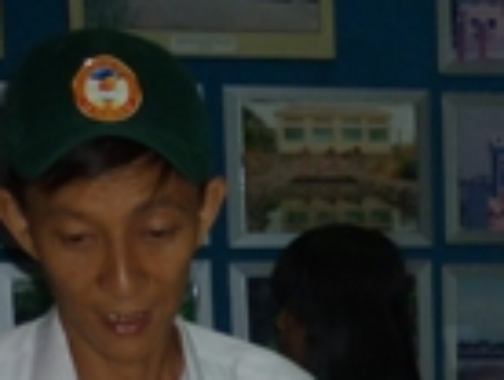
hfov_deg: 12.2
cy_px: 712
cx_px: 785
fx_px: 2232
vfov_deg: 9.2
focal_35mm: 153
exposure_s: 1/60
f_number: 2.8
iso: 100
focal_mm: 5.5
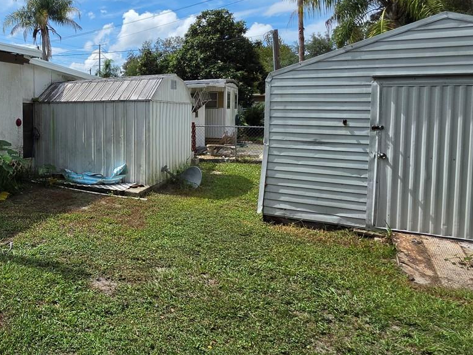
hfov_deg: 56.8
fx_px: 369
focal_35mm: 27
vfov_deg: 50.7
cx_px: 52
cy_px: 125
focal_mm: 2.2
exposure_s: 1/2657
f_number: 1.9
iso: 40
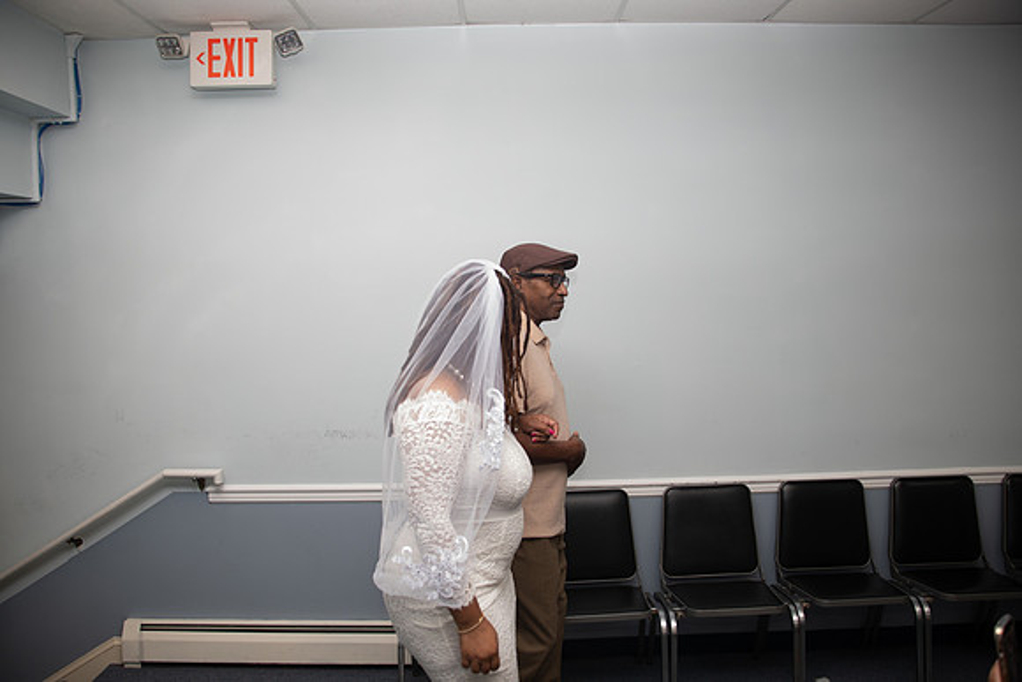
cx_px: 511
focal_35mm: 29
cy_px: 341
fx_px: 823
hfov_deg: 63.6
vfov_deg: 45.0
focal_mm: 28
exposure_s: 1/160
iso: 800
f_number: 4
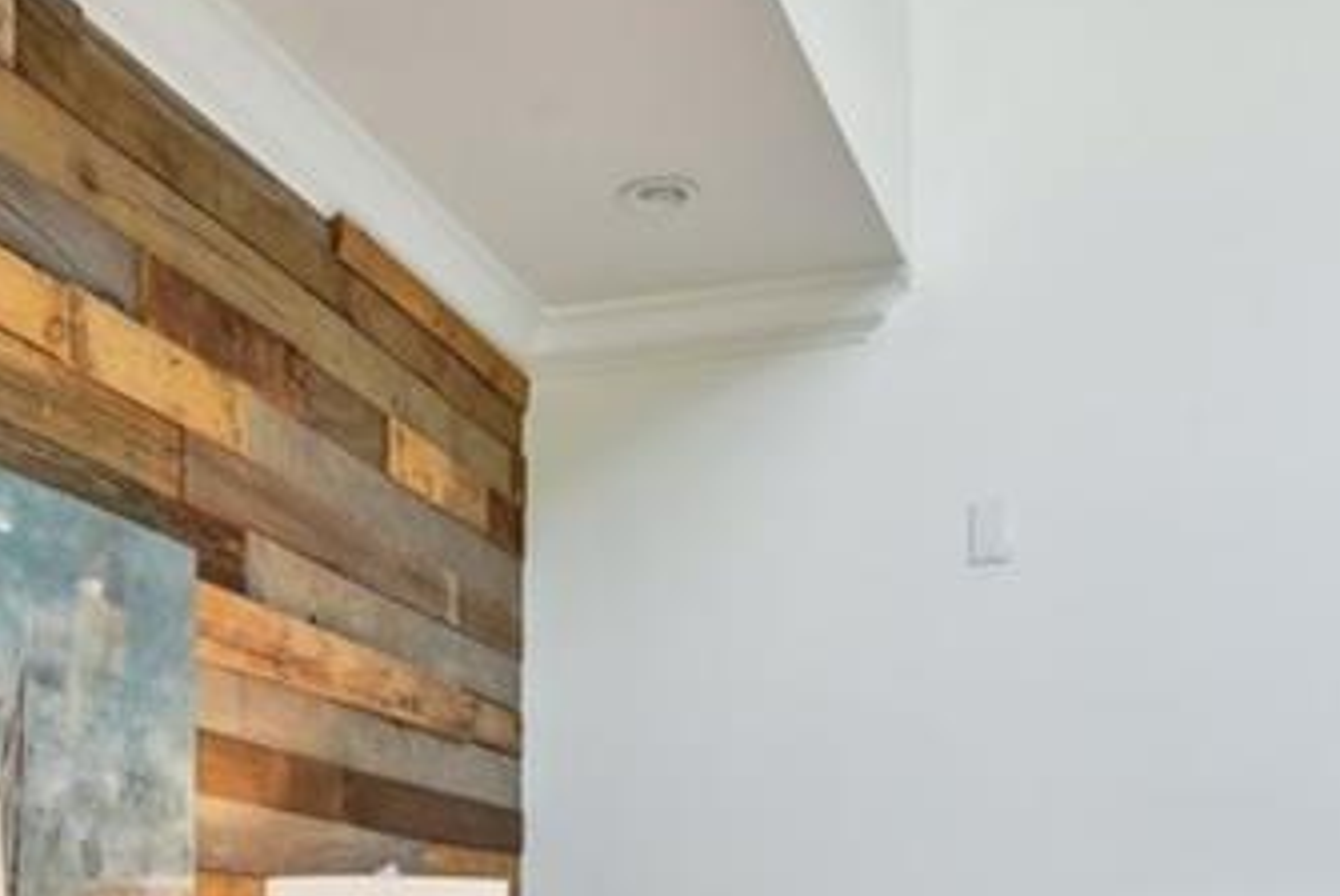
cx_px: 252
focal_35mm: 55
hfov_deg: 35.0
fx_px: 2049
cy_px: 990
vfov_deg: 23.2
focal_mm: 18
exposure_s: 1/20
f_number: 8
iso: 400
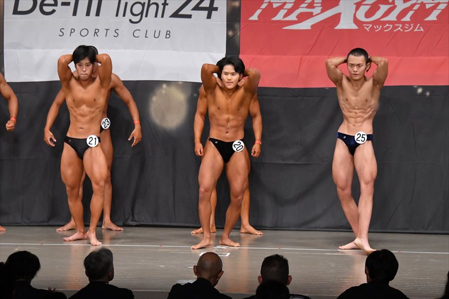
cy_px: 150
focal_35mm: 174
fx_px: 2169
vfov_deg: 7.9
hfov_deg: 11.8
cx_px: 224
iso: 5000
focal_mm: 116
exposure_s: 1/400
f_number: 5.6
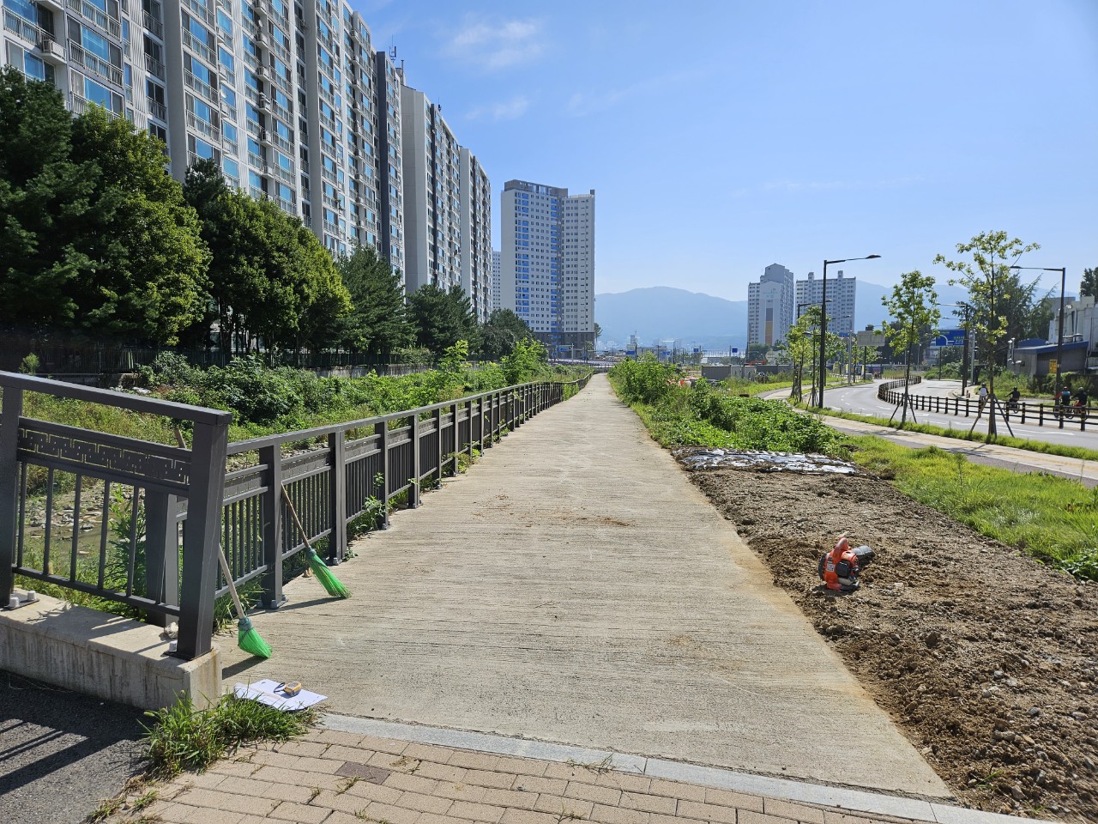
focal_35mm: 23
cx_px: 549
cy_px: 412
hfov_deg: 73.9
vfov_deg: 58.9
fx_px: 730
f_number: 1.8
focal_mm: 5.4
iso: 25
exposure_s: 1/5000
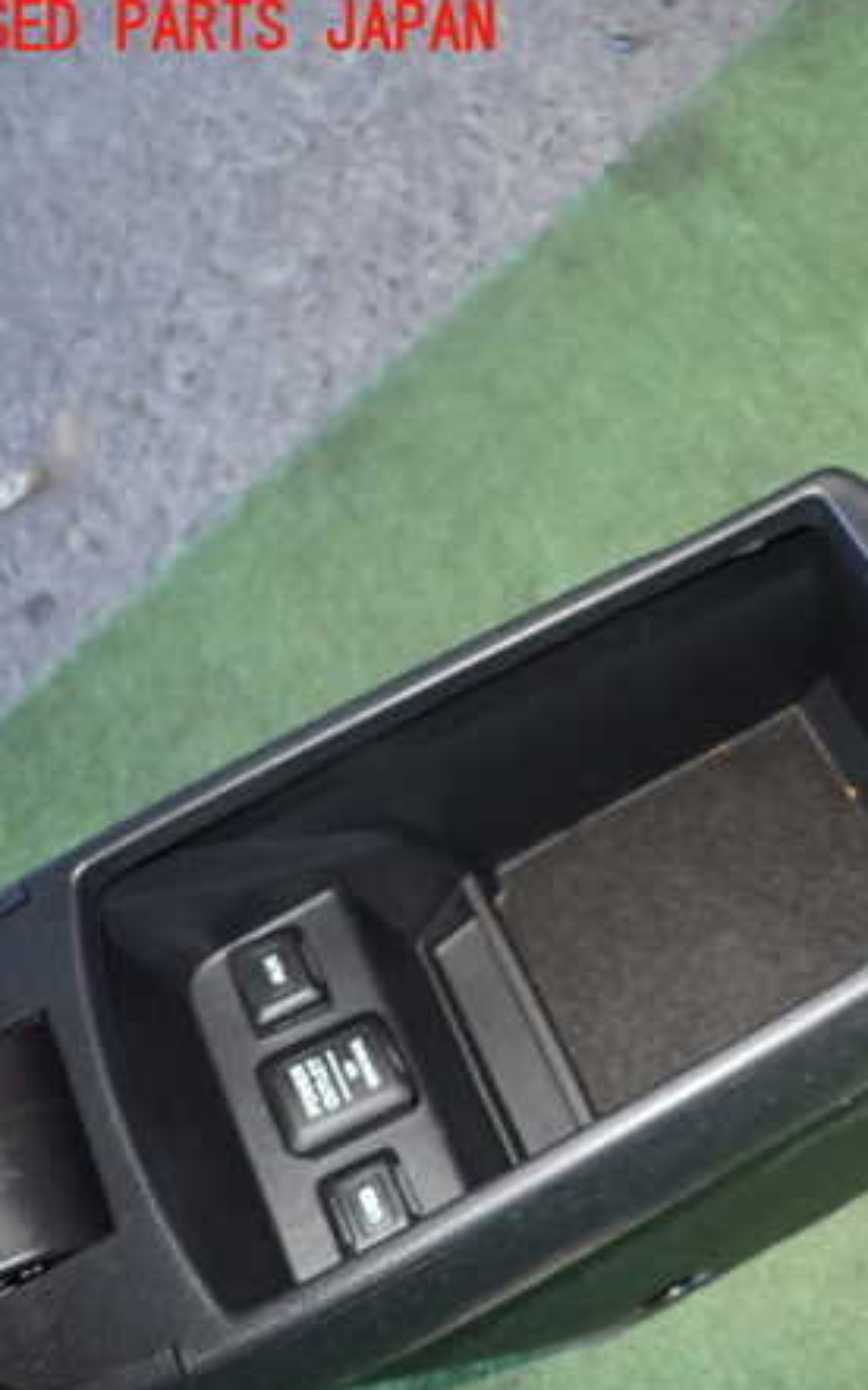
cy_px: 698
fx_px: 1363
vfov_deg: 54.0
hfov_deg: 32.5
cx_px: 868
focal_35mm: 36
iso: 400
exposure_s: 1/30
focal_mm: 4.5
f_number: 5.6
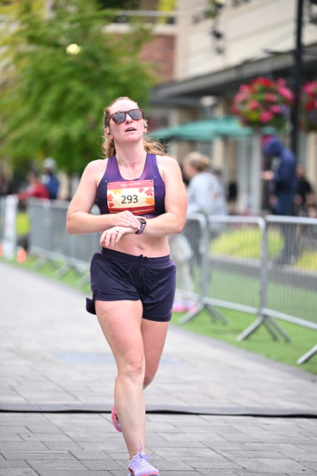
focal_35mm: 145
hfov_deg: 9.5
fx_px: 1914
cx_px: 158
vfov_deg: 14.1
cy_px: 238
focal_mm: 145
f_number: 2.8
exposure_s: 1/1600
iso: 1250
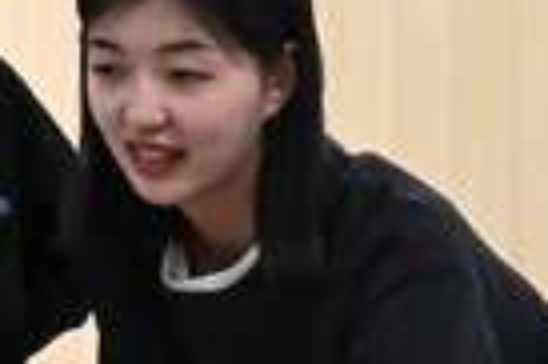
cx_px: 80
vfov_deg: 4.8
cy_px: 434
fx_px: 4326
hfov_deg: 7.2
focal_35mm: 285
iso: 5000
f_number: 7.1
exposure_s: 1/60
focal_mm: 37
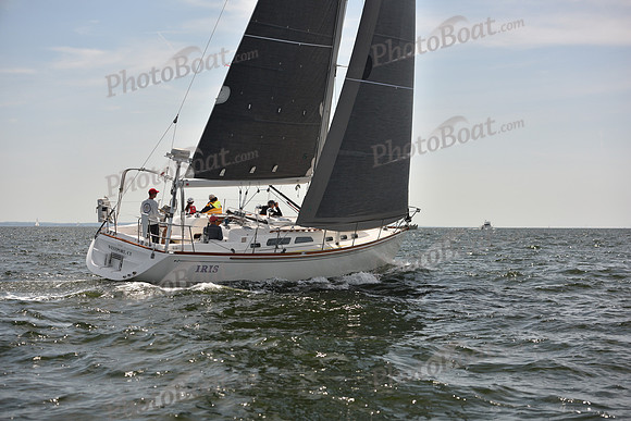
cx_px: 316
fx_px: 1227
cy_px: 210
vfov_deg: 19.5
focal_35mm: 70
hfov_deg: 28.8
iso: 250
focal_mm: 70
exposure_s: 1/1250
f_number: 4.5
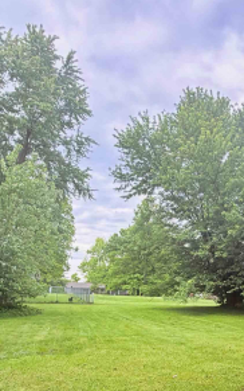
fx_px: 362
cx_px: 199
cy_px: 316
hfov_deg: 35.9
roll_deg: +0.4
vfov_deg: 52.8
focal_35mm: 34
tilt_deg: -4.9
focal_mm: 2.22
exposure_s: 1/190
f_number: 2.2
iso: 40
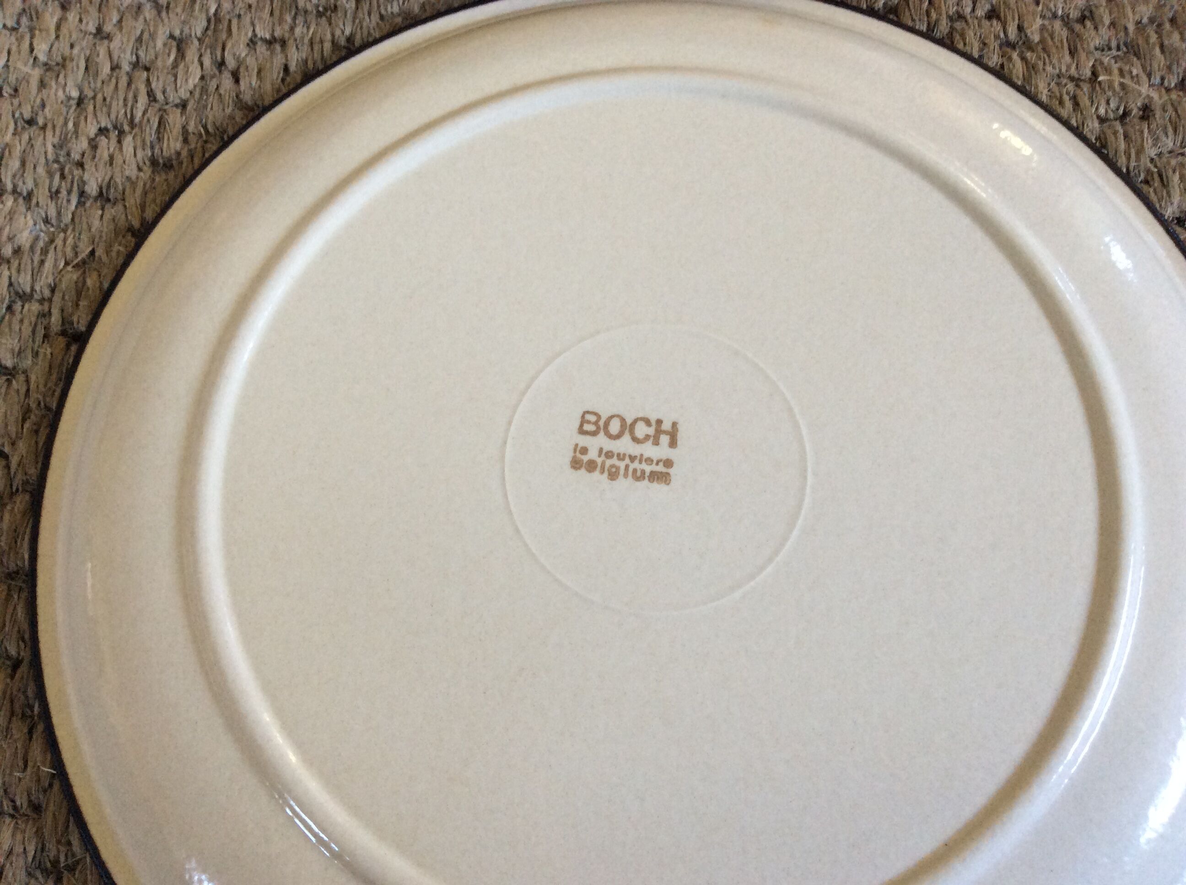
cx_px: 593
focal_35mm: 32
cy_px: 442
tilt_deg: -70.9
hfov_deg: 56.9
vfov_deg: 44.1
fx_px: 1095
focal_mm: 3.3
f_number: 2.4
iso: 100
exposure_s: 1/24
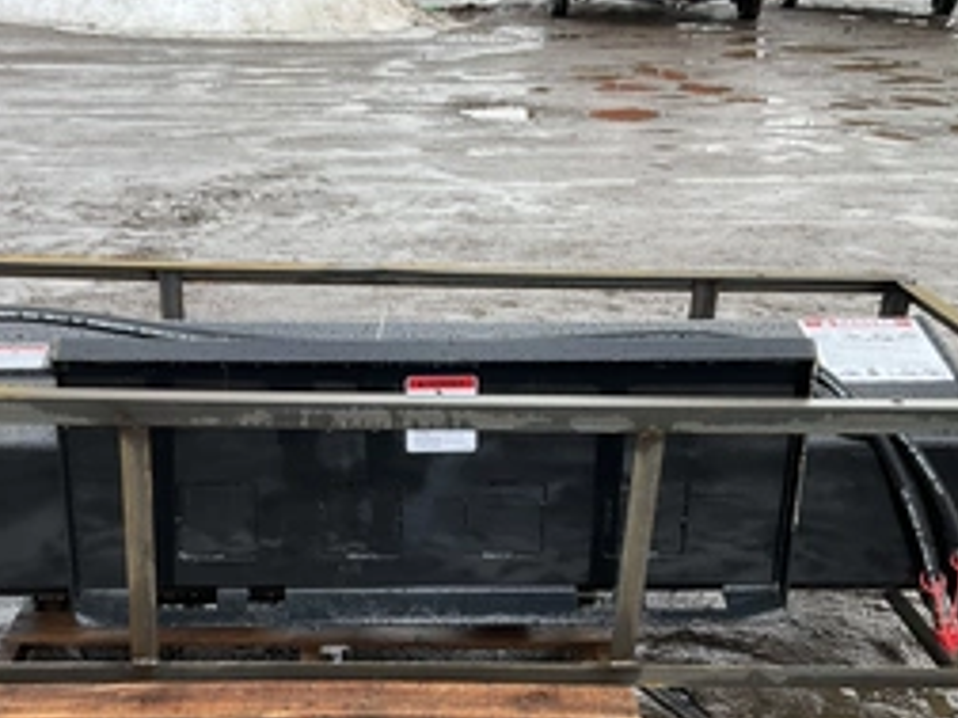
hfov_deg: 41.1
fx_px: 1273
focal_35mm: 46
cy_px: 513
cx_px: 388
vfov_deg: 31.1
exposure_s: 1/135
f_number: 1.8
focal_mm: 3
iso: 20
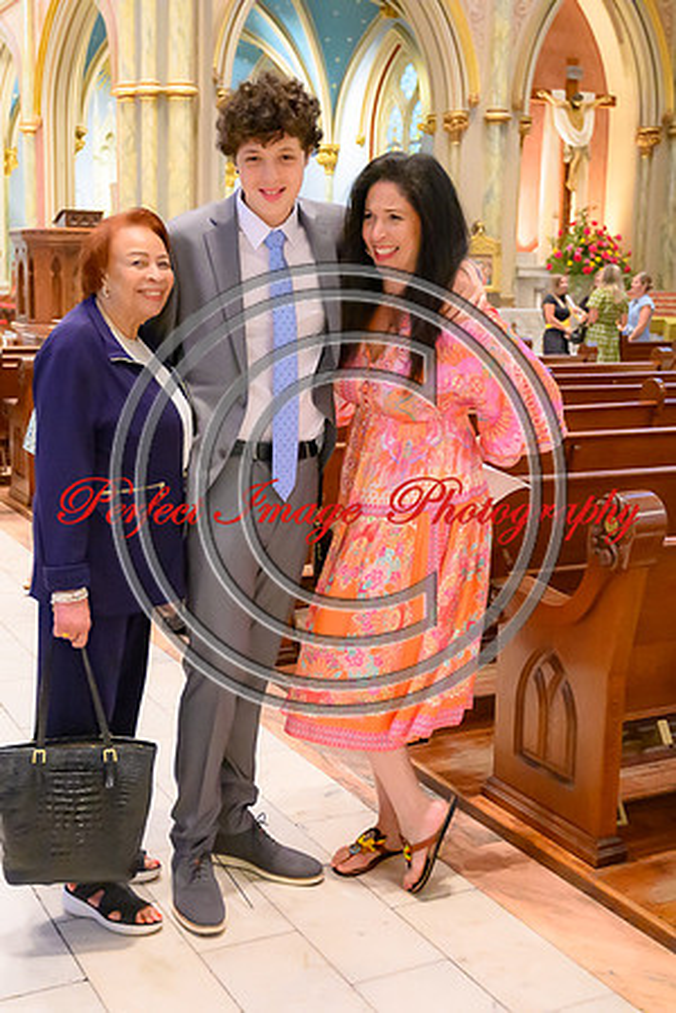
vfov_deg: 46.4
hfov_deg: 31.8
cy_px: 506
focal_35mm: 42
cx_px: 262
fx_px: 1183
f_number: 2.8
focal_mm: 28
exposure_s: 1/100
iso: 9000
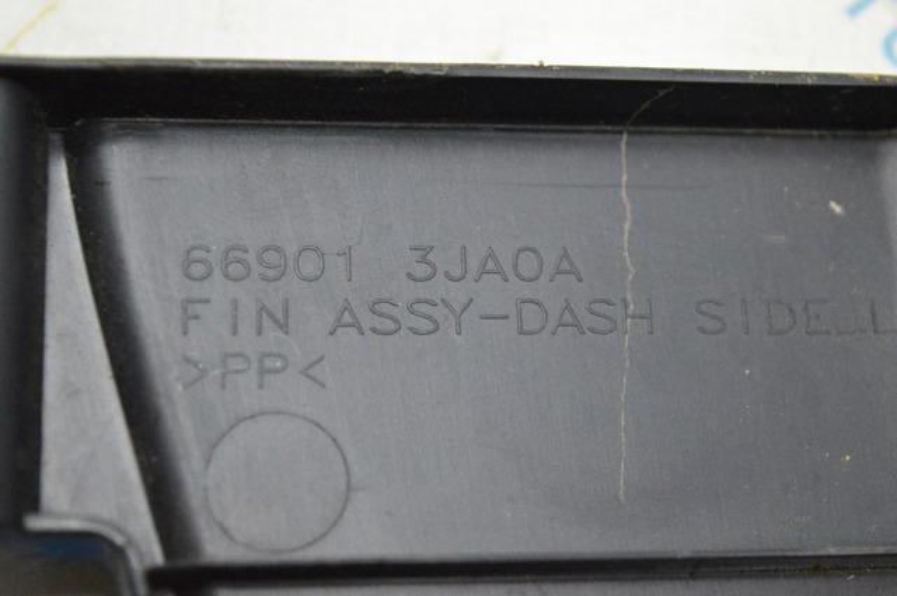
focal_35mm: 82
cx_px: 448
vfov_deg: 16.5
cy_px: 298
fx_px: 2053
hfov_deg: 24.6
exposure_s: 1/200
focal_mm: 55
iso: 6400
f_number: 5.6
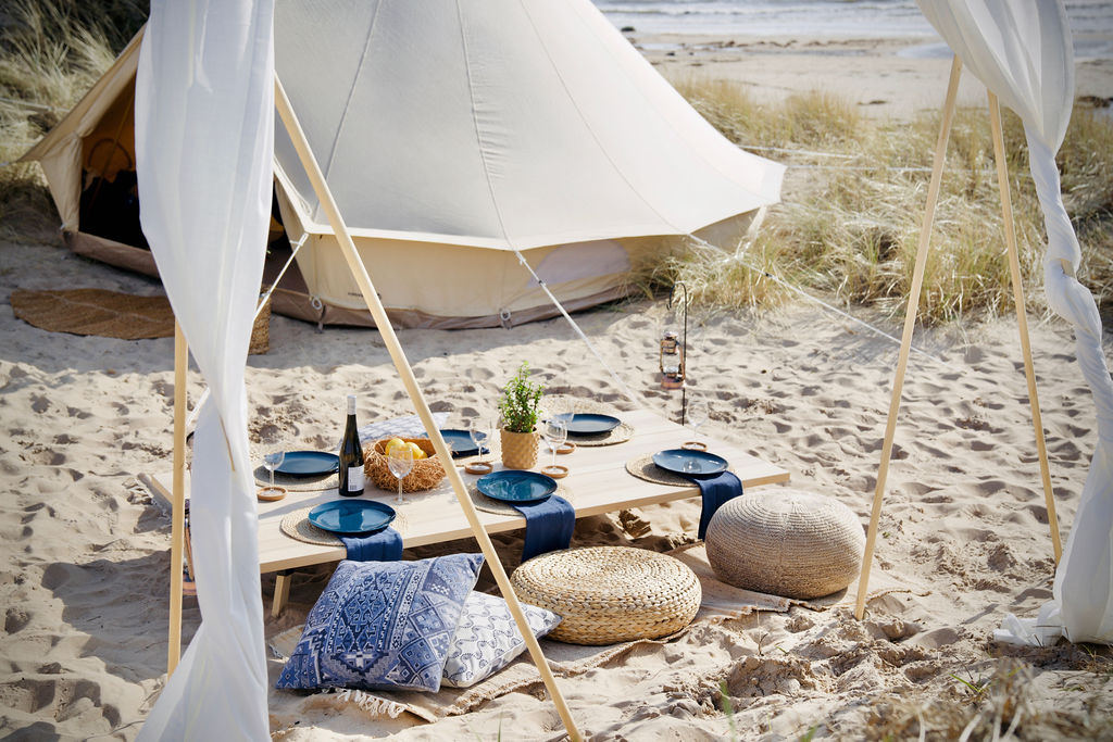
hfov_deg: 44.5
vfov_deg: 30.5
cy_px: 371
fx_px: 1360
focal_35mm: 44
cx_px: 556
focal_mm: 44
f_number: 4
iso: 160
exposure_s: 1/1600
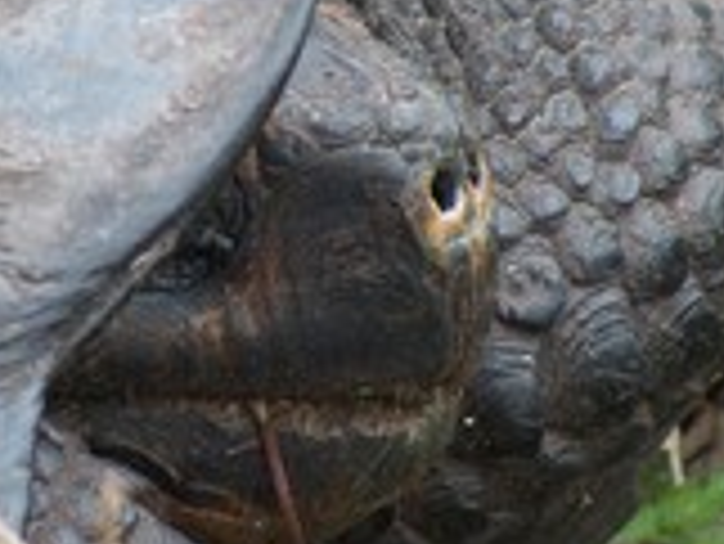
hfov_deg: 3.2
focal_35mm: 615
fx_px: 12872
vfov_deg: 2.4
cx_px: 148
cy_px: 243
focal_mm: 52.19
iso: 200
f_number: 3.1
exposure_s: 1/143
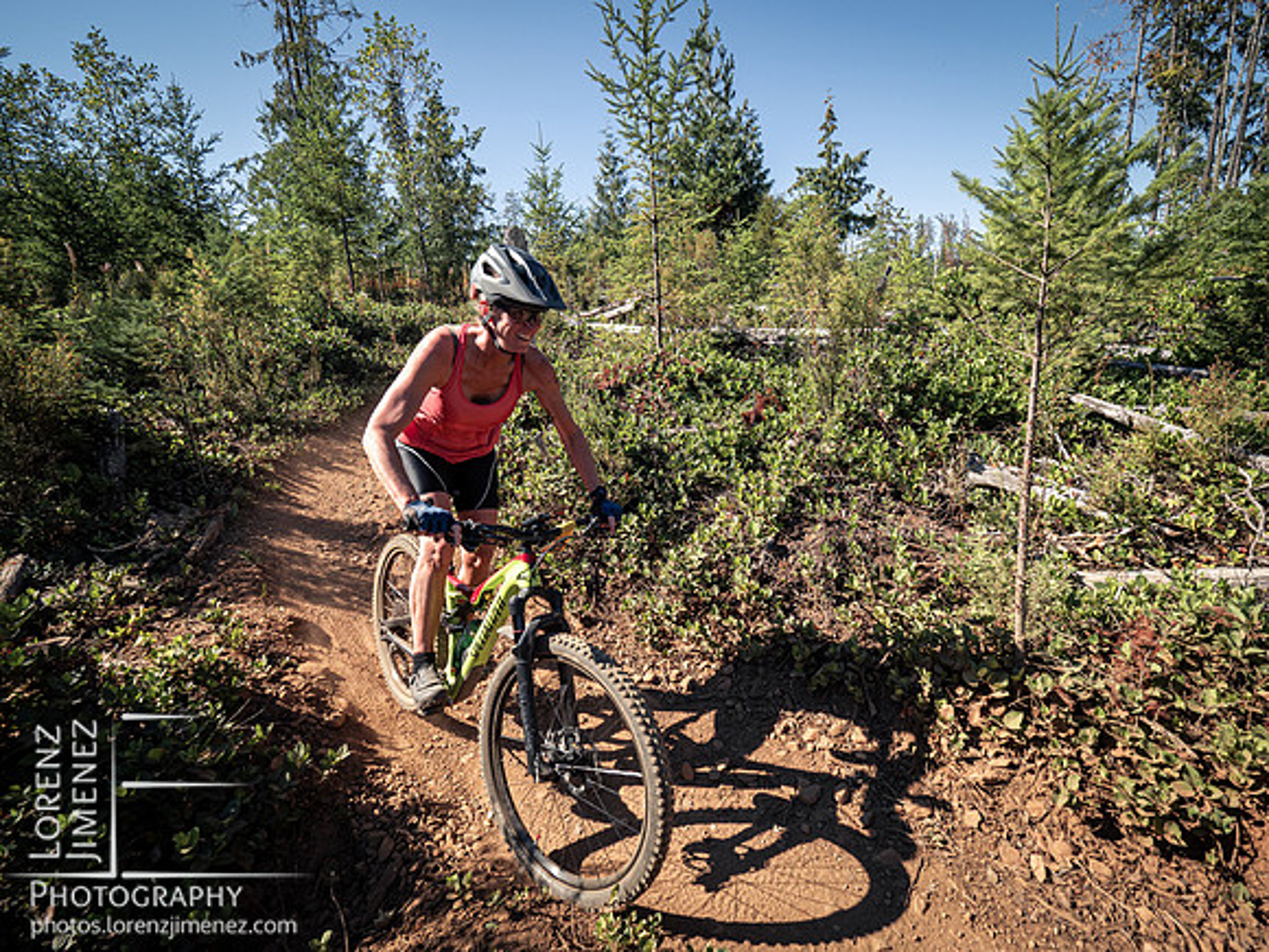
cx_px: 634
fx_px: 587
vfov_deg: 78.1
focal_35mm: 16
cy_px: 476
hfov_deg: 94.5
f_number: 4
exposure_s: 1/1000
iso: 400
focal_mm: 8
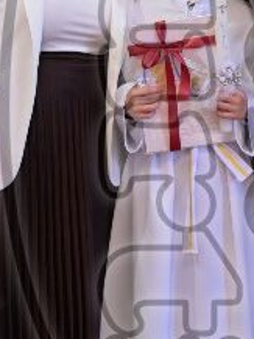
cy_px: 108
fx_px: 1183
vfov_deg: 16.2
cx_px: 194
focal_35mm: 121
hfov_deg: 12.2
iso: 5000
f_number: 5
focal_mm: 42
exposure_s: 1/125
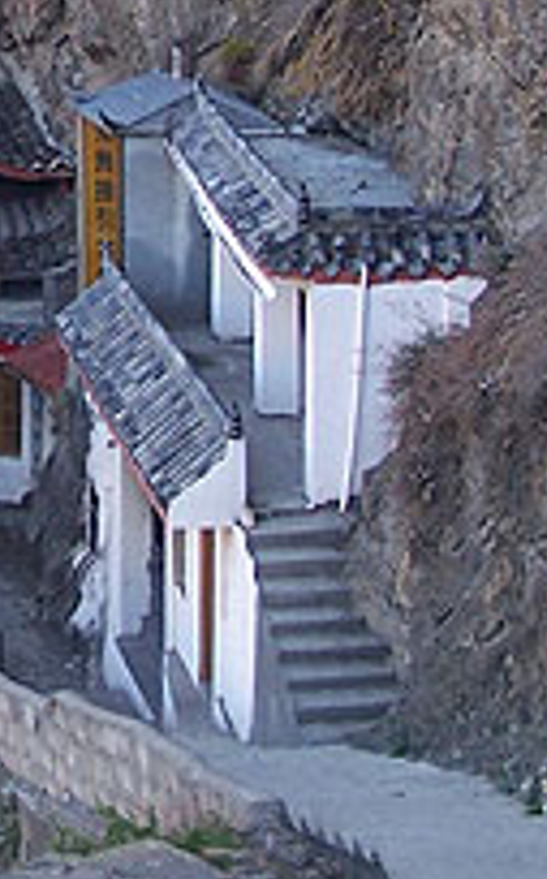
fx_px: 3110
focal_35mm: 130
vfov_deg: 15.9
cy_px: 121
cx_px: -202
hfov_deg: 9.8
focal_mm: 8
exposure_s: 1/45
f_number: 3.2
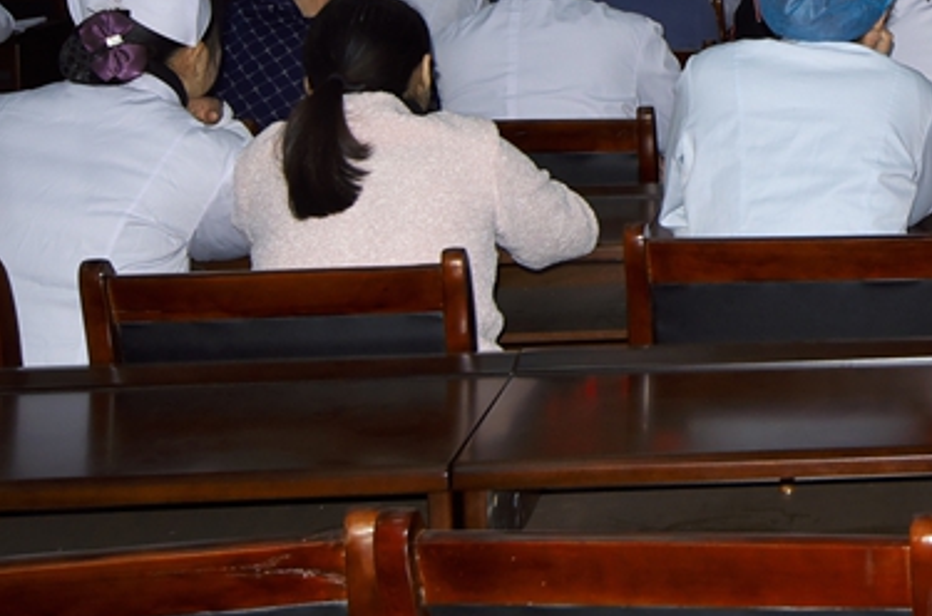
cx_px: 1103
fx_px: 1859
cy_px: -104
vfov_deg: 18.0
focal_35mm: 72
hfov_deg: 25.4
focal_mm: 20
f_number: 9
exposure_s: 1/60
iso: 500
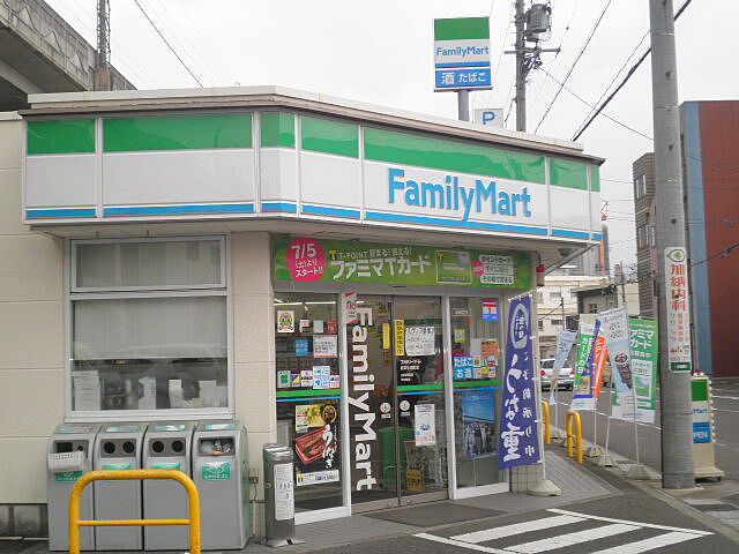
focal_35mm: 47
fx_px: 1003
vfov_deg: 30.9
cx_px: 370
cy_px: 277
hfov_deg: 40.4
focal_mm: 8.3
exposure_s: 1/160
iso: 64
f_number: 3.4
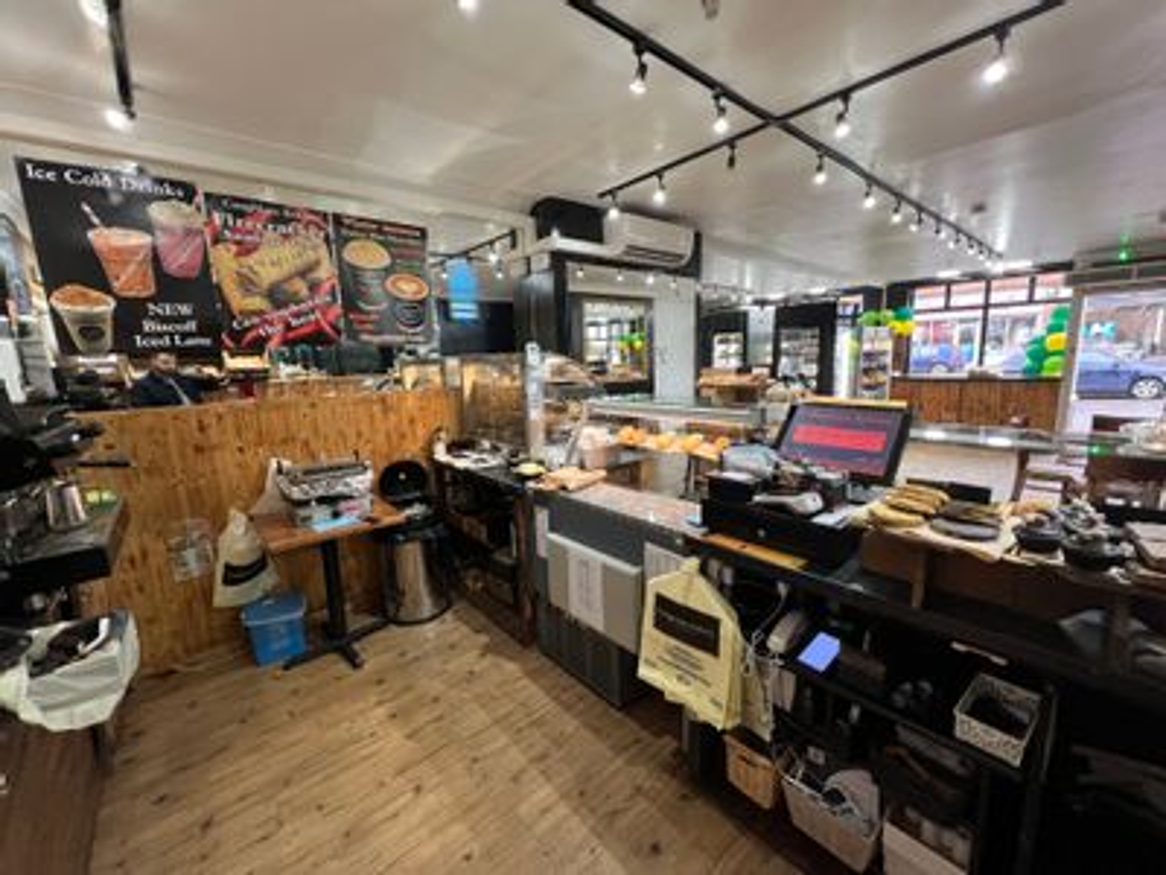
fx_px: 438
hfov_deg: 106.2
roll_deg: +2.0
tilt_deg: -7.1
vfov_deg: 89.9
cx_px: 583
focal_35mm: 13
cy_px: 438
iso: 250
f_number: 1.8
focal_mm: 1.57
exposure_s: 1/50
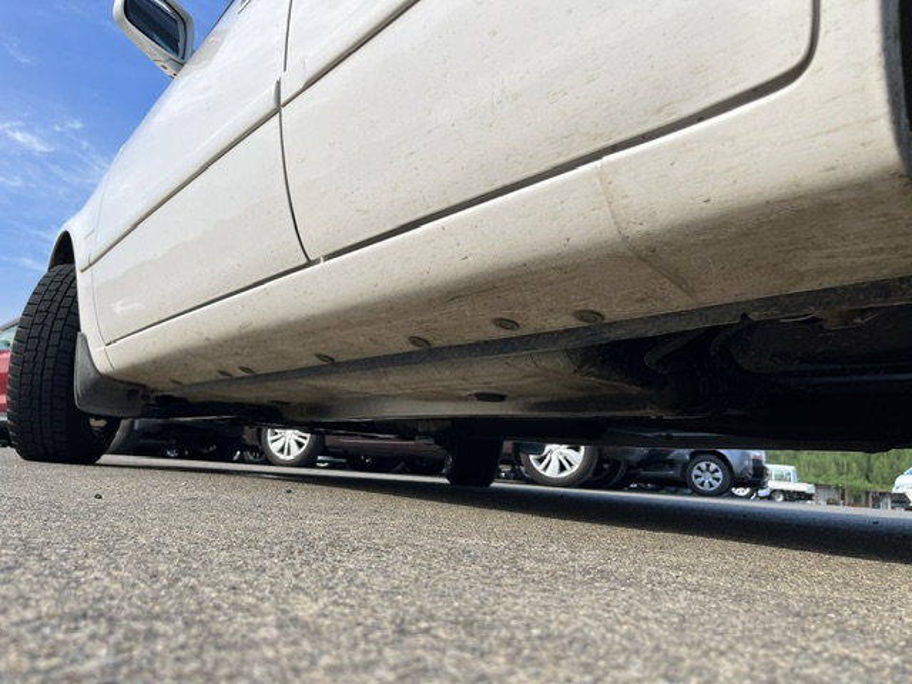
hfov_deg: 67.3
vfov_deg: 53.1
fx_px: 685
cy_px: 342
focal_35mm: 26
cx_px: 456
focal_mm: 5.1
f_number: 1.6
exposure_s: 1/1600
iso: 50
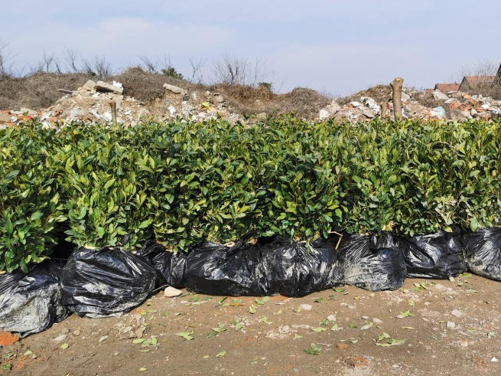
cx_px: 301
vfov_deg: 42.9
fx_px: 478
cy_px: 188
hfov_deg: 55.0
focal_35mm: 33
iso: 50
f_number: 1.6
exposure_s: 1/3145
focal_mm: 5.56
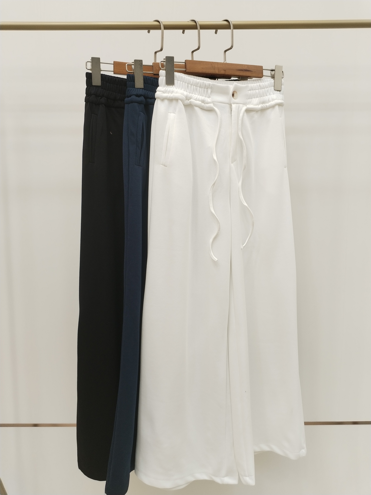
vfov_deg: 61.7
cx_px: 186
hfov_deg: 48.2
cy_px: 248
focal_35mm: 29
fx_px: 414
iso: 151
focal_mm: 4.75
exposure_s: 1/60
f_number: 1.8
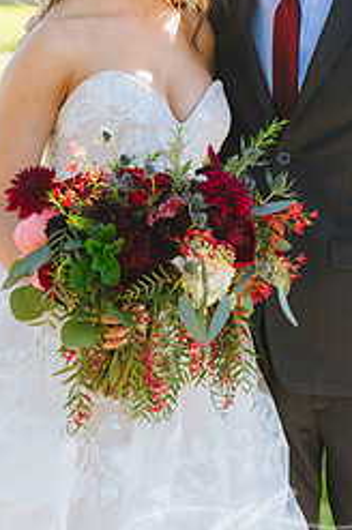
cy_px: 157
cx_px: 233
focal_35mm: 246
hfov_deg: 5.6
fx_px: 3618
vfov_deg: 8.4
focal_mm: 135
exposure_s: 1/125
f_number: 2.8
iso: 160
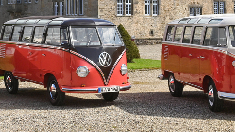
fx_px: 536
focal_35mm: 86
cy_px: 11
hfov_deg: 24.4
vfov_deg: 13.9
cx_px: 52
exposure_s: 1/2000
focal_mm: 34
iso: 320
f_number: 5.6
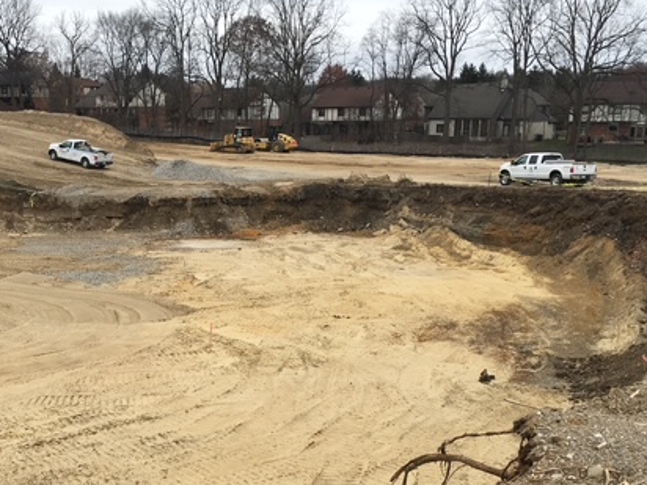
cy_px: 356
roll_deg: +1.0
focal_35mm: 45
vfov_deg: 31.7
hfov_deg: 41.7
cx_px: 229
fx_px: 841
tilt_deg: -16.1
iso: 25
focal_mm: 4.15
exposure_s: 1/534
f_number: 2.2
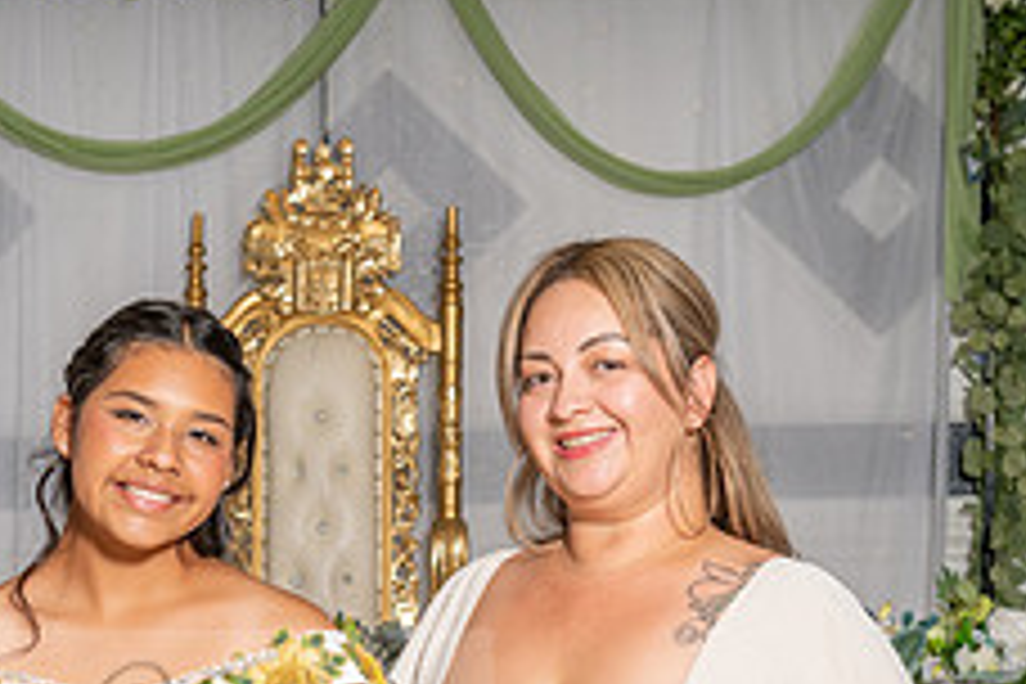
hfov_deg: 16.1
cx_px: 156
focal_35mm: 126
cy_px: 740
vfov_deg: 10.8
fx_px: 3591
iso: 200
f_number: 6.3
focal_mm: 45
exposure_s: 1/200
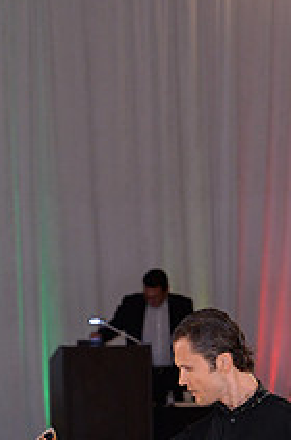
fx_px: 3747
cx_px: 59
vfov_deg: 6.7
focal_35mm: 307
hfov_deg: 4.4
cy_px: 560
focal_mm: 112
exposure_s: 1/250
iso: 2000
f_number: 5.6
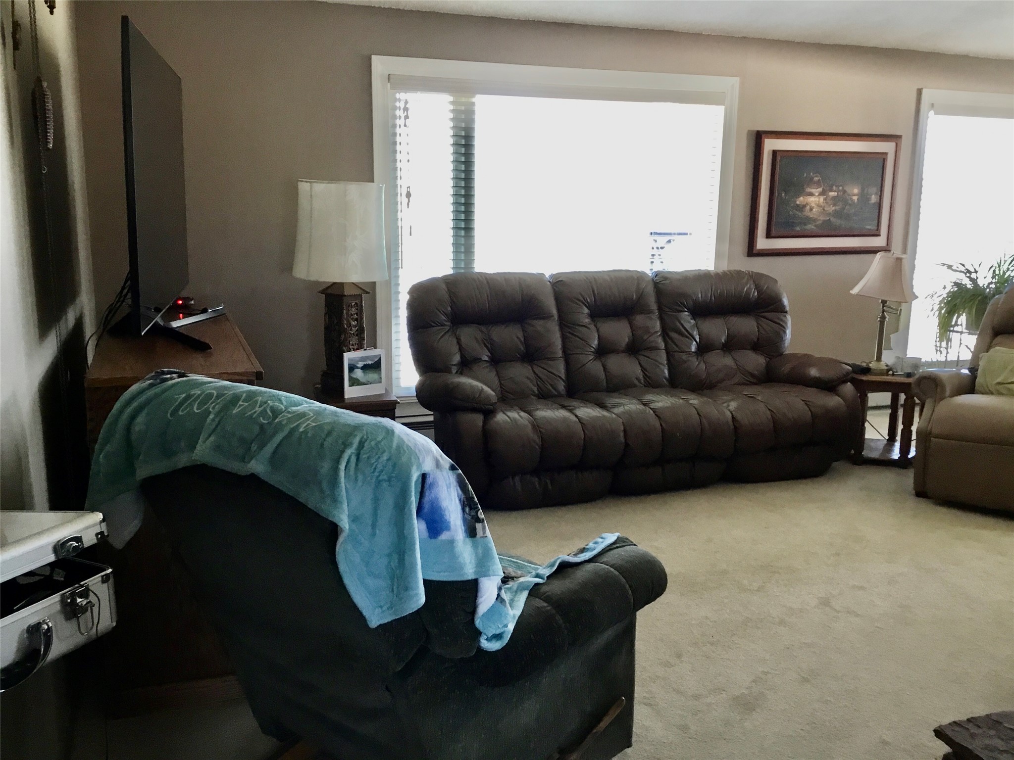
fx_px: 908
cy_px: 380
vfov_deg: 45.4
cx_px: 507
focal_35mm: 31
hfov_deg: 58.4
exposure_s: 1/33
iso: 100
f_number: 2.4
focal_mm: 3.3
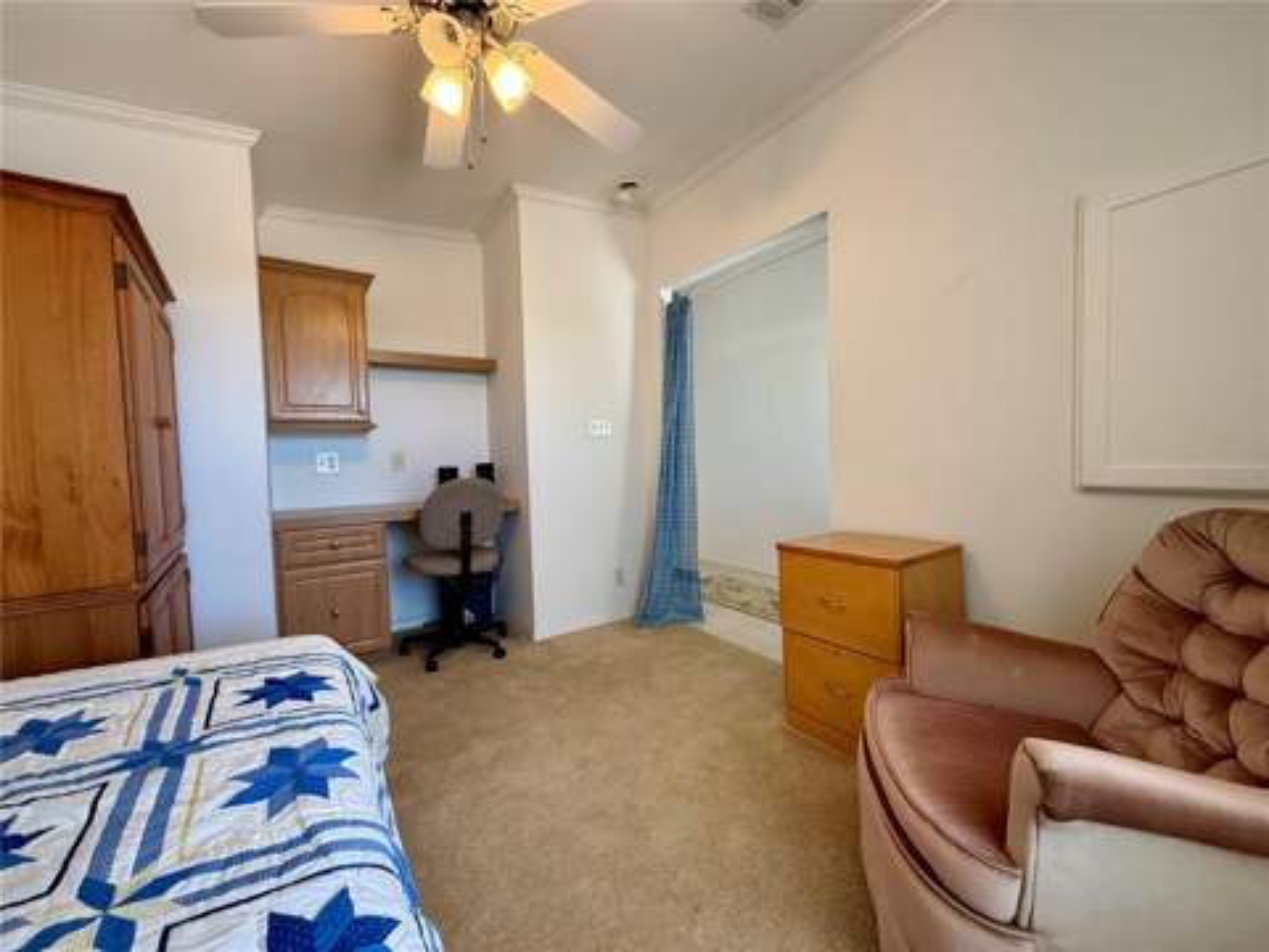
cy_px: 476
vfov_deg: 85.7
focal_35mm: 14
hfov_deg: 102.1
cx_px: 634
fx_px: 513
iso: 250
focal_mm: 2.22
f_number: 2.2
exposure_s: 1/120
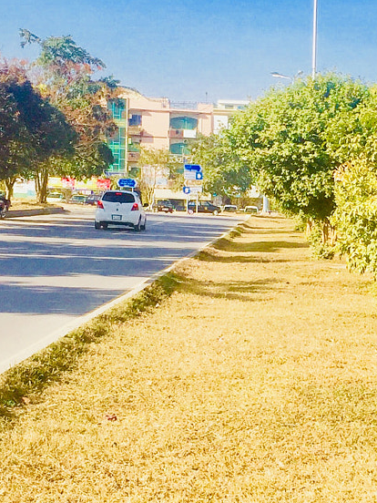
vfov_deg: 23.3
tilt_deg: -2.7
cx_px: 388
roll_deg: -2.9
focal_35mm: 84
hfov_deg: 17.1
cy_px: 291
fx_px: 1220
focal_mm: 4.15
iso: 32
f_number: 2.2
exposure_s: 1/1582
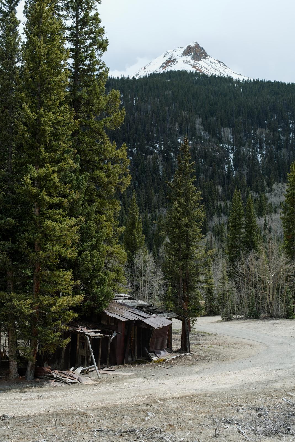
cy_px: 221
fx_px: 614
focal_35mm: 50
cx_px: 148
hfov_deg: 27.0
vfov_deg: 39.6
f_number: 5.6
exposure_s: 1/400
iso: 100
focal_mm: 50
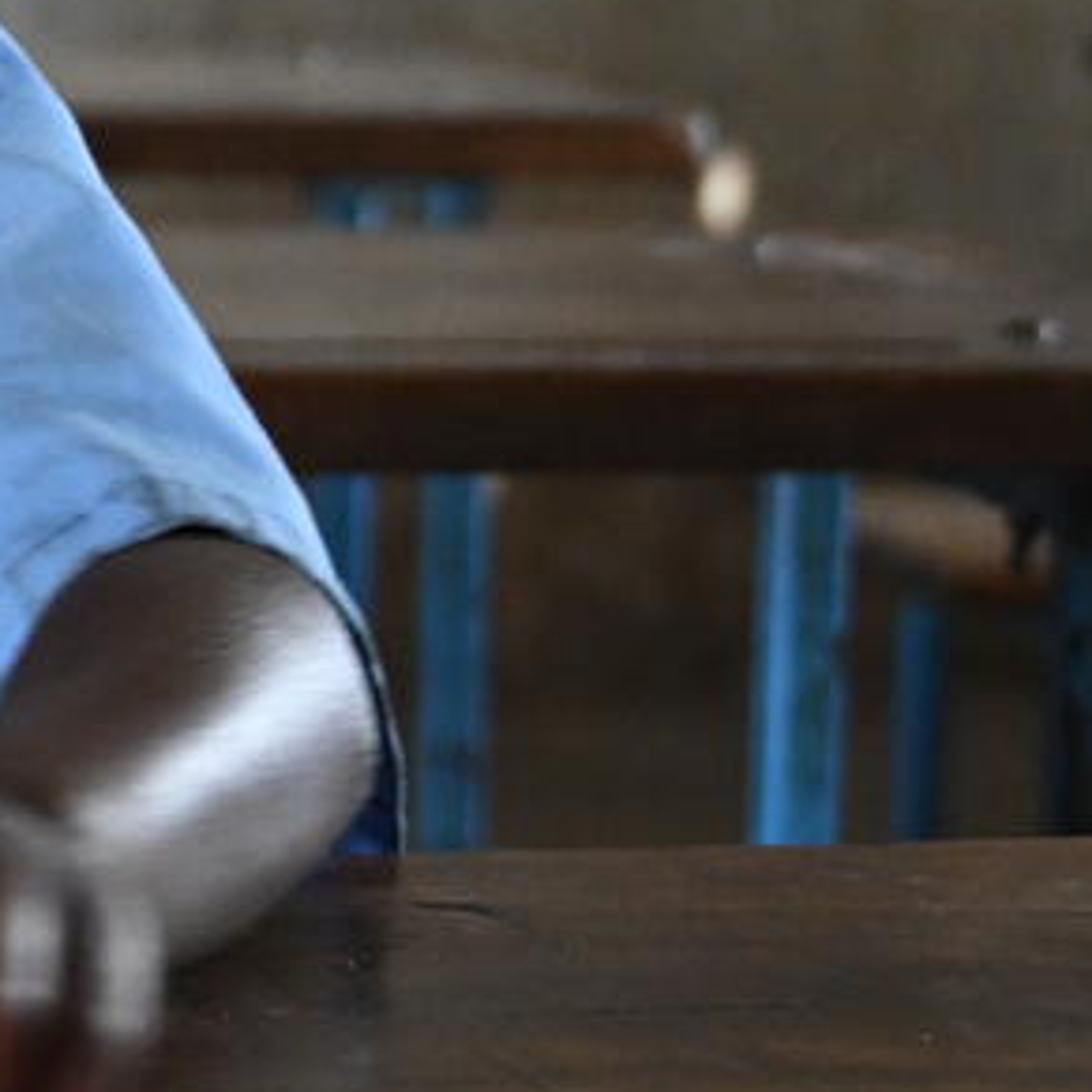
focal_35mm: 184
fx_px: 6564
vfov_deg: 9.4
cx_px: -762
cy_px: -107
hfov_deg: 9.2
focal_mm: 31.5
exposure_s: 1/125
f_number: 4
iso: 2500
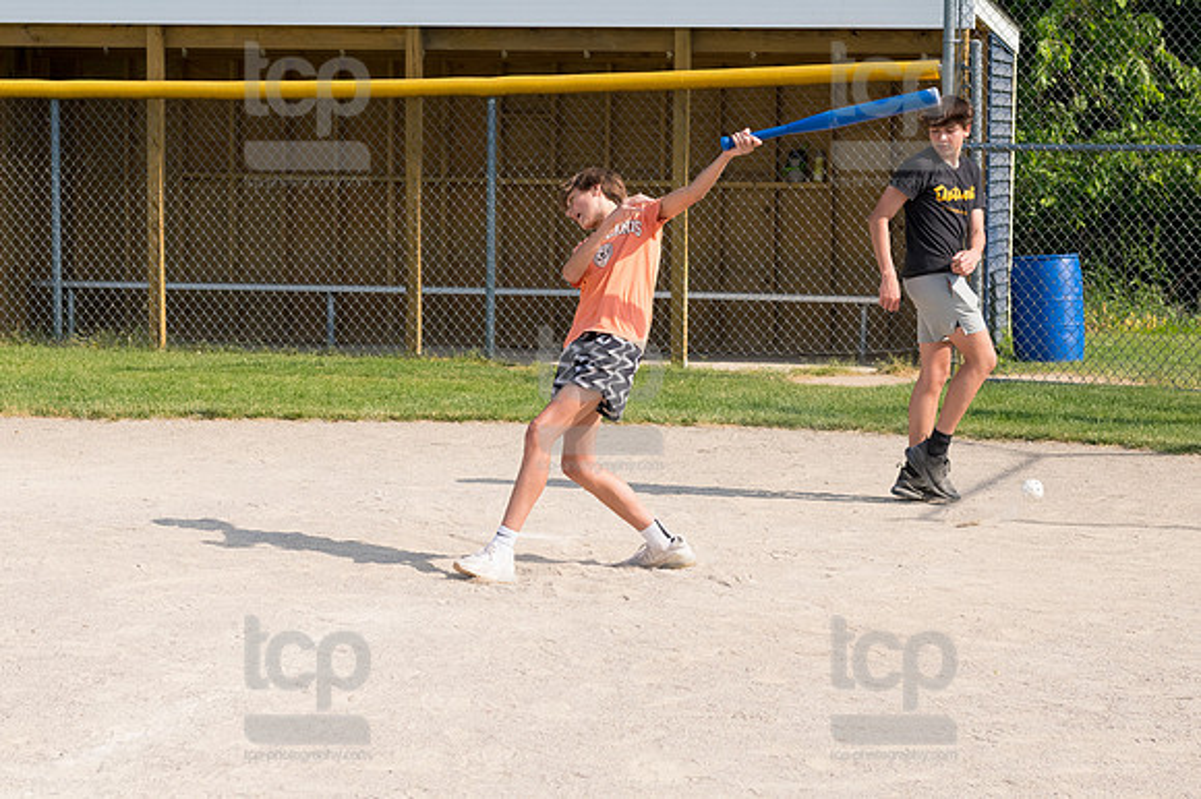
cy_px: 400
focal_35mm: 105
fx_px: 3501
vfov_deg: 13.0
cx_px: 600
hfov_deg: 19.5
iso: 640
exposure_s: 1/2000
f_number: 6.3
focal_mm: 70
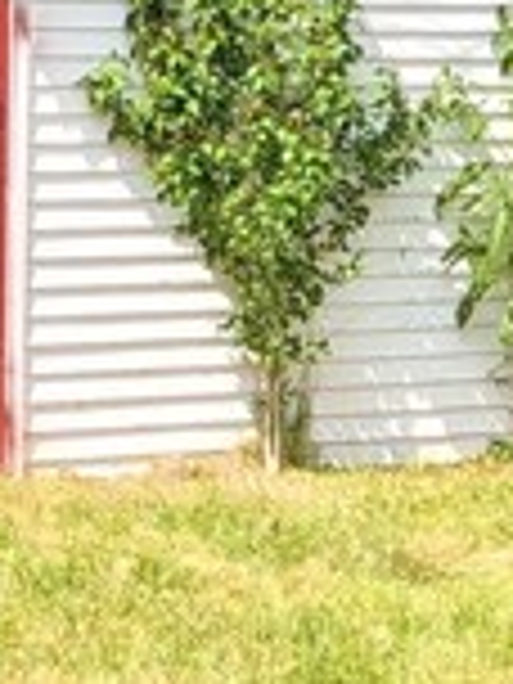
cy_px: 58
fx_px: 3201
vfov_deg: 12.1
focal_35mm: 162
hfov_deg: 9.1
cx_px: 585
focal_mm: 4.53
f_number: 1.7
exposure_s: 1/2262
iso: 33
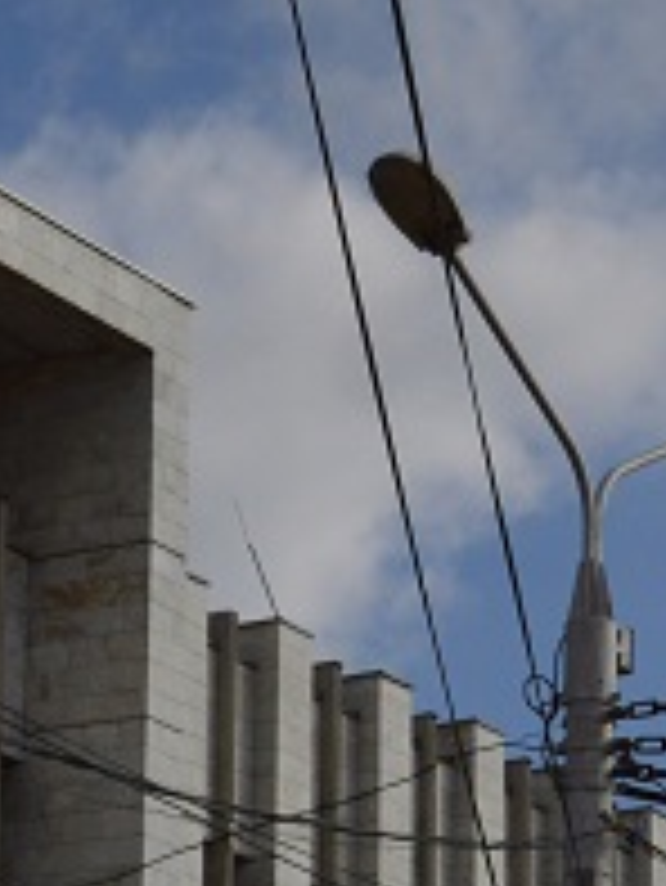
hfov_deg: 7.1
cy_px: 513
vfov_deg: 9.4
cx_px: 675
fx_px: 5381
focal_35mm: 210
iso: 320
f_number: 6.3
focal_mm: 28
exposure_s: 1/4000
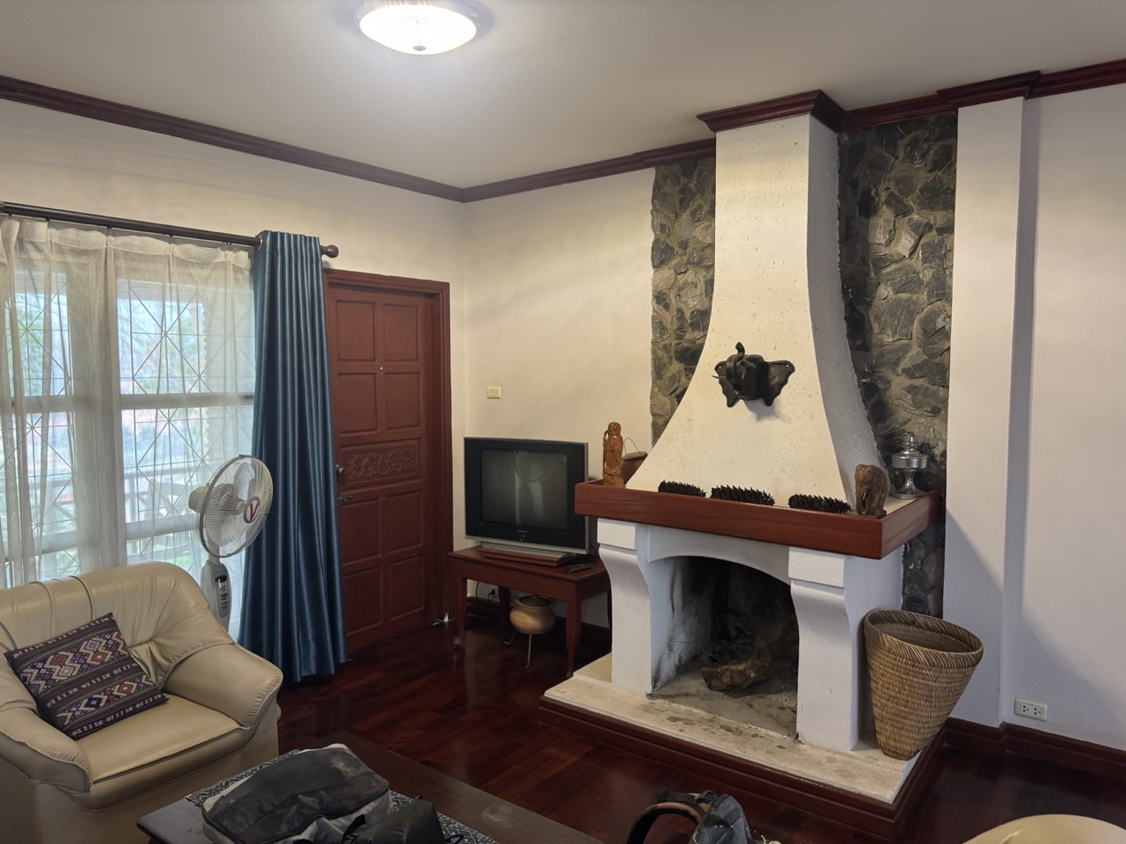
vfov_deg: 56.8
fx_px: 781
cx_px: 563
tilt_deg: -4.3
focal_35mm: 24
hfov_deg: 71.6
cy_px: 422
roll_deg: +0.6
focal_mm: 6.76
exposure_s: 1/50
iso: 200
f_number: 1.78
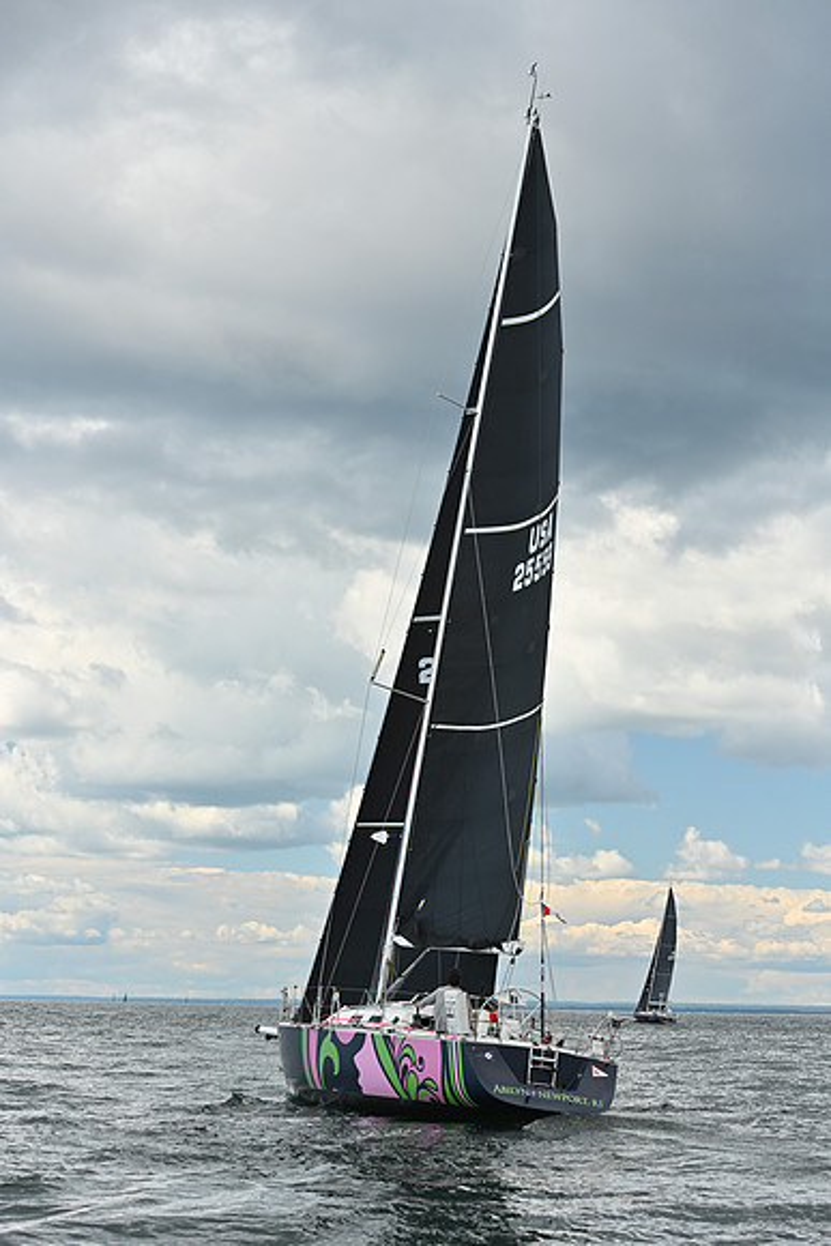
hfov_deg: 19.5
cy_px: 623
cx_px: 416
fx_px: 2422
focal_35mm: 70
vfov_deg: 28.8
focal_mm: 70
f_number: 4.5
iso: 250
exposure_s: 1/640
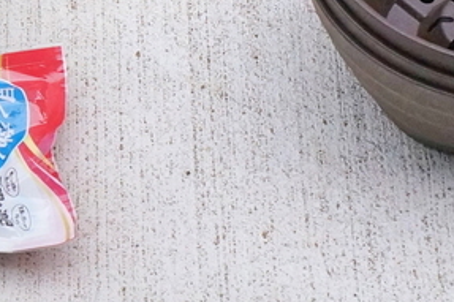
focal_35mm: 182
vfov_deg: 7.4
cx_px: -103
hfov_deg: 11.1
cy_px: -168
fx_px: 2295
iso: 1600
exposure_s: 1/2000
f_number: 8
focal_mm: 29
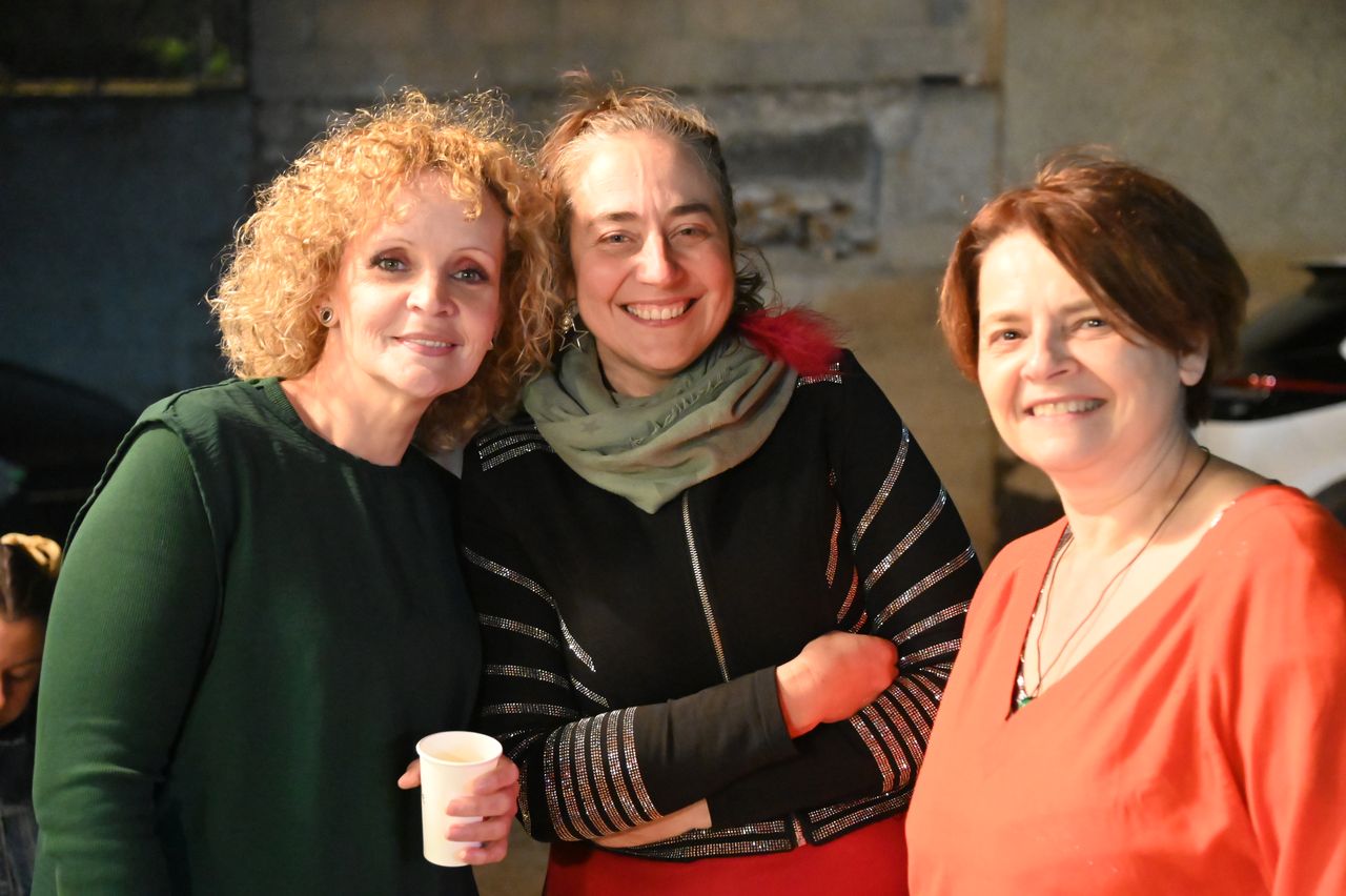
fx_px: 2167
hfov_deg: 34.5
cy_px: 448
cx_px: 673
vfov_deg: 23.4
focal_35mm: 58
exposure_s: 1/40
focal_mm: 58
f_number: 4
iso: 25600
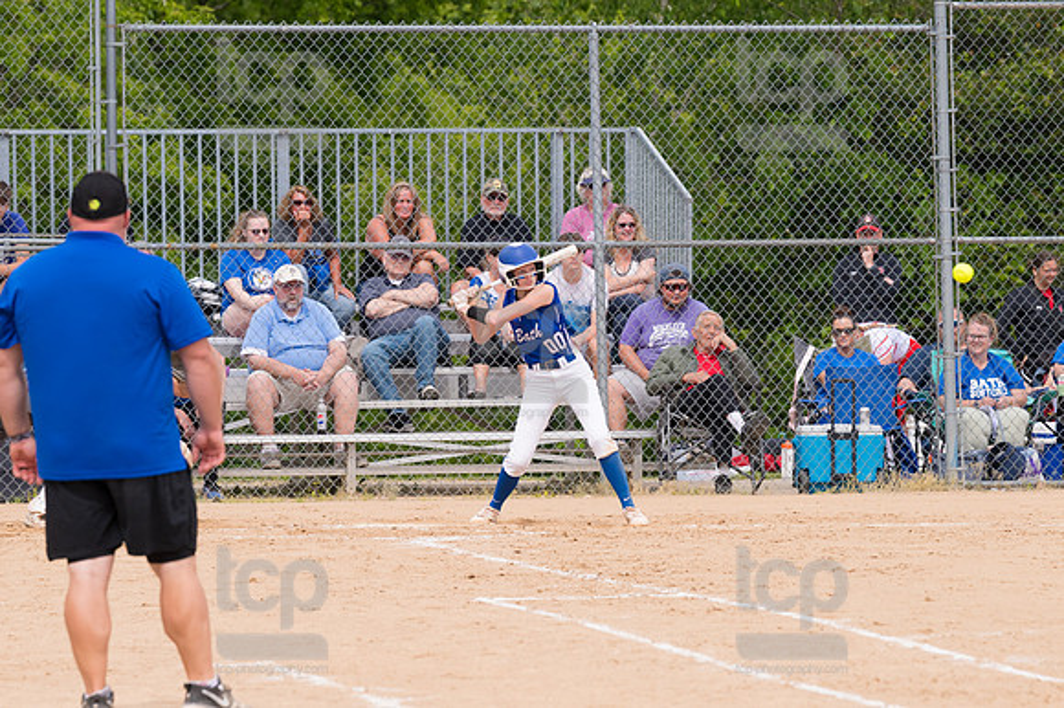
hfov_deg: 6.9
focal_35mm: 300
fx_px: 8861
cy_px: 354
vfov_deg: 4.6
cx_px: 532
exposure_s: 1/1600
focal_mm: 200
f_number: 5.6
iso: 320
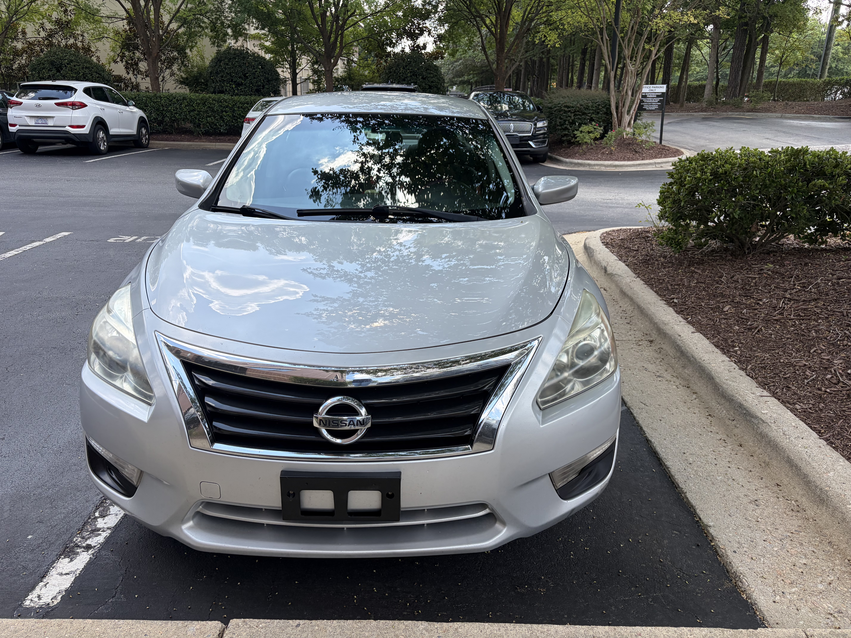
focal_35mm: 26
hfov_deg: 67.3
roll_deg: -1.3
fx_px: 639
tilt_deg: -17.6
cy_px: 319
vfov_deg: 53.1
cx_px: 426
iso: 50
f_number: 1.6
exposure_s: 1/1032
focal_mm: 5.96
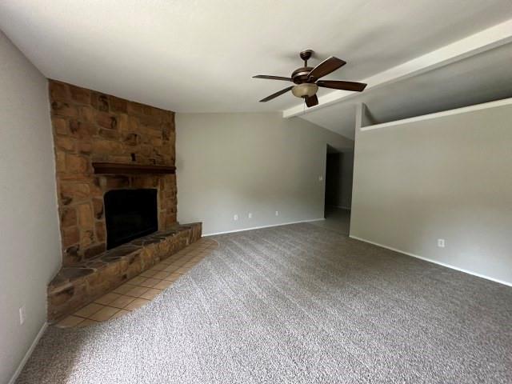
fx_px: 207
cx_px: 256
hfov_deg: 102.1
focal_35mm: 14
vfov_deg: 85.7
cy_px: 192
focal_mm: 2.22
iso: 320
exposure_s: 1/84
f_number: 2.2
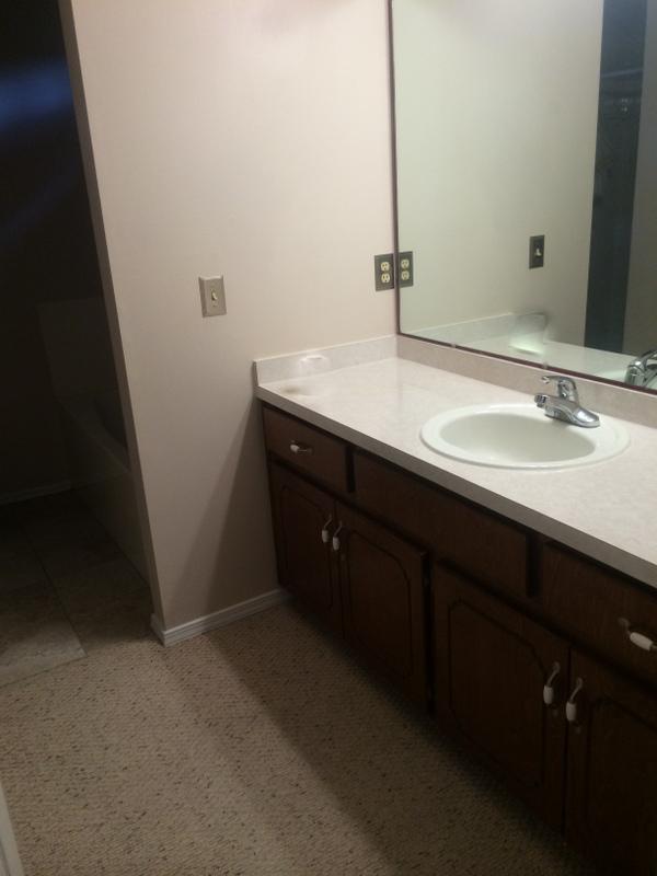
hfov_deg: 46.8
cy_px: 438
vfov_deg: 60.0
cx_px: 328
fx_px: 759
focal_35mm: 30
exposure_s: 1/30
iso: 64
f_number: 2.2
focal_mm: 4.12
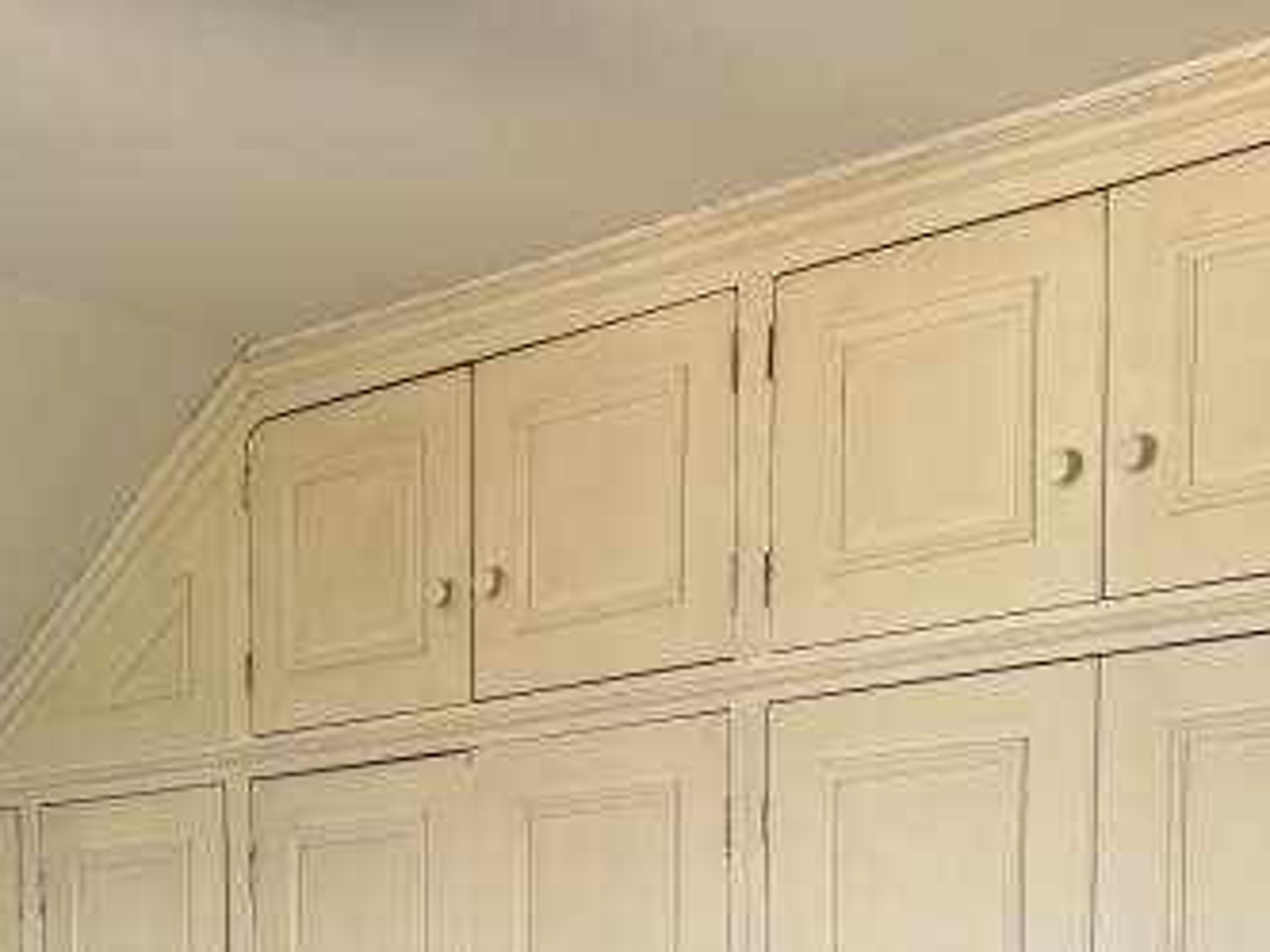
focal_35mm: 74
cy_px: 1281
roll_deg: +0.3
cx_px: 295
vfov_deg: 18.4
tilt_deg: -3.8
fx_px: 2715
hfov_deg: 26.0
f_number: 1.78
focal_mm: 6.76
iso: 200
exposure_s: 1/121
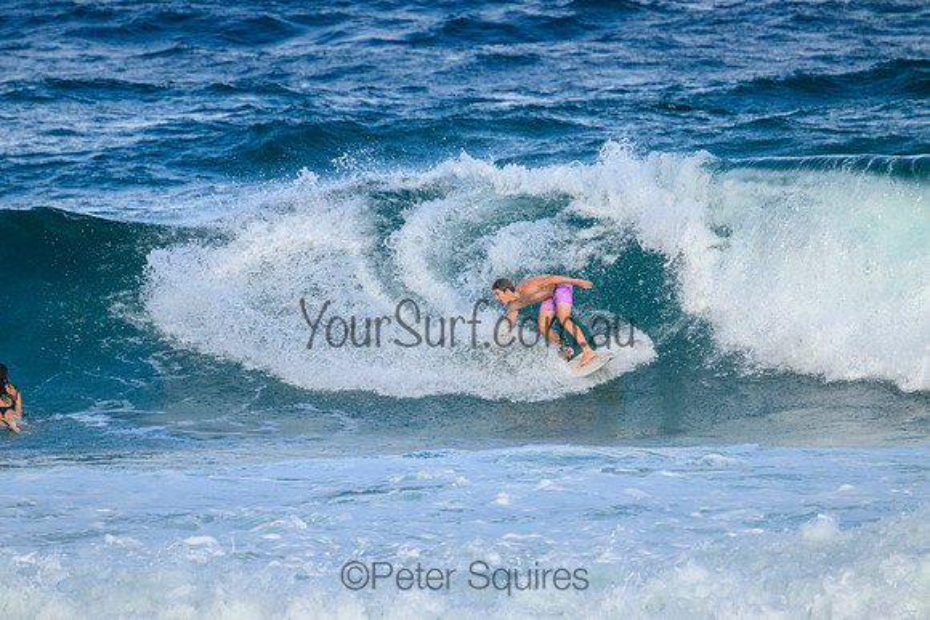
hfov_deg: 2.6
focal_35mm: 800
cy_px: 310
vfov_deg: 1.7
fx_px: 20671
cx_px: 465
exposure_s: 1/1600
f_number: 11
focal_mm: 800
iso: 2000
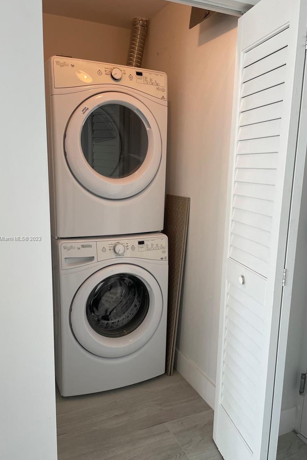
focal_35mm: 29
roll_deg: -1.2
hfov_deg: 45.0
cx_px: 151
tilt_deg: -11.4
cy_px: 239
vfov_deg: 63.6
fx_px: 371
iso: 100
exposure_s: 1/120
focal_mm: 4.2
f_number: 1.6
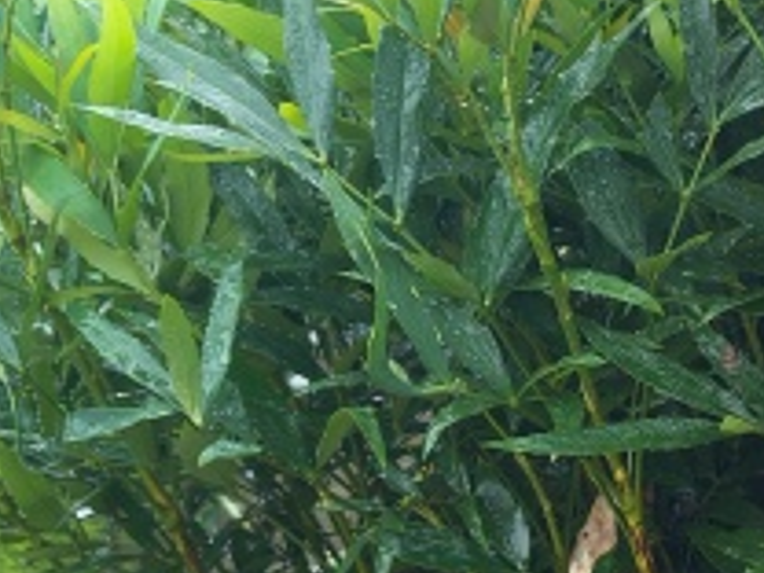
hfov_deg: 17.8
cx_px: 1098
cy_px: 397
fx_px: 2207
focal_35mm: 100
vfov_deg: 14.8
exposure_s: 1/100
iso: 320
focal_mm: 4.84
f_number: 1.8
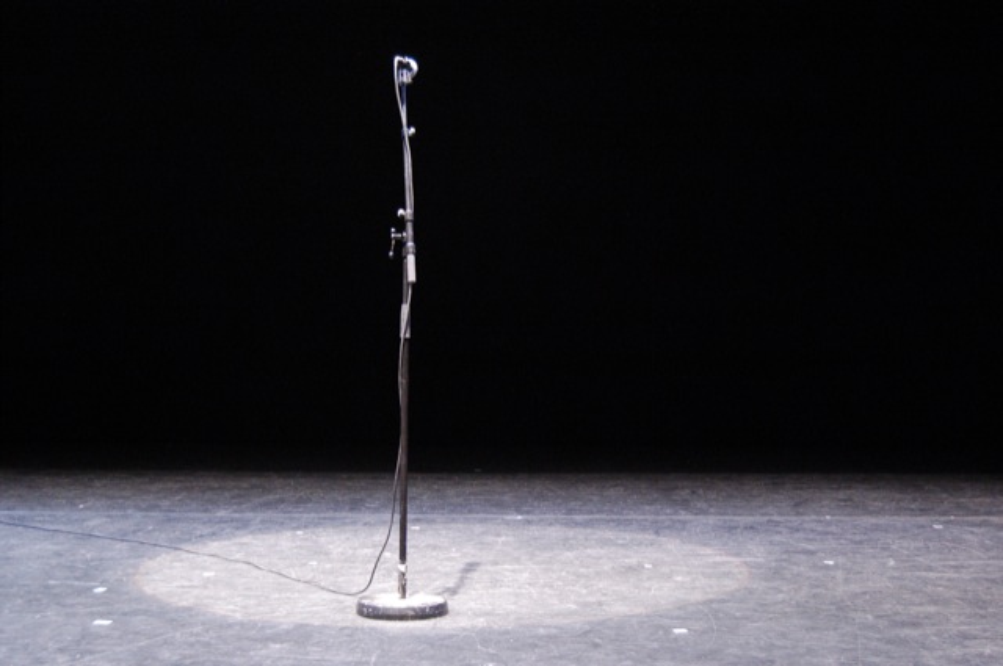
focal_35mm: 46
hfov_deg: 42.4
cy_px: 333
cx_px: 502
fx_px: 1294
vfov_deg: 28.9
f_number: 4.5
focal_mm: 31
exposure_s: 1/10
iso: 1600
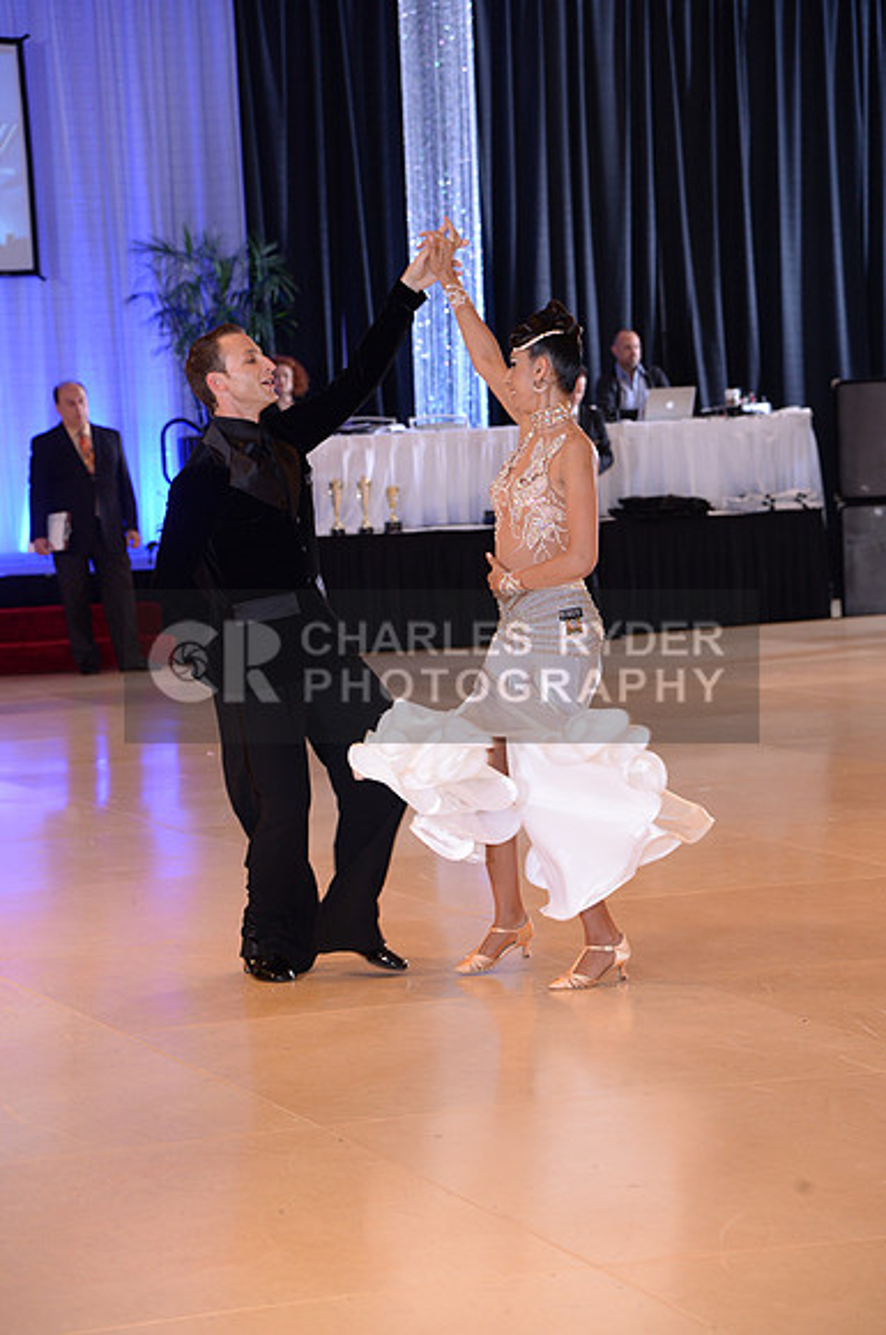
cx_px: 443
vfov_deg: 19.5
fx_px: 3888
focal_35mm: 105
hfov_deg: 13.0
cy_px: 668
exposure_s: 1/125
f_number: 5.6
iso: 1250
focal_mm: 105
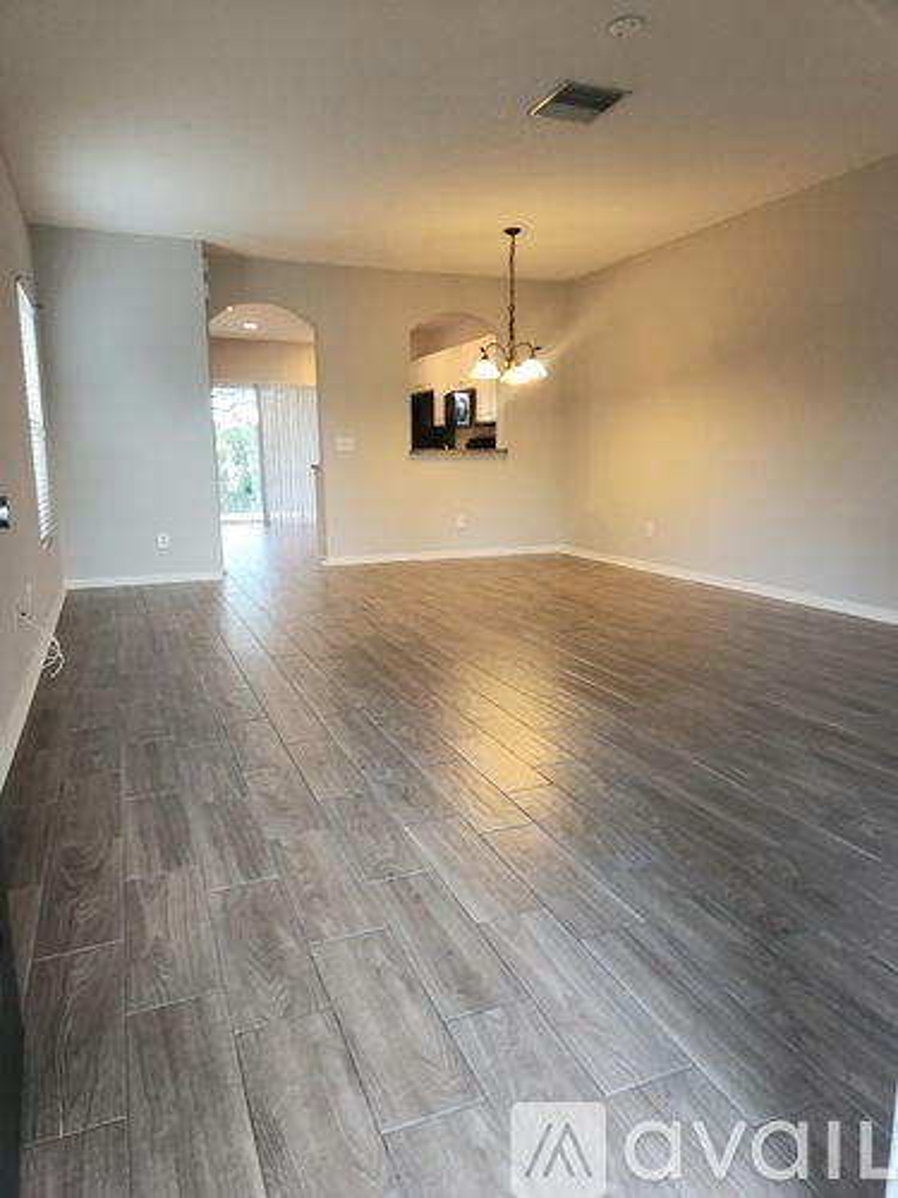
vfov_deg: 73.9
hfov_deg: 58.9
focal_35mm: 23
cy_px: 599
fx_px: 796
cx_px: 449
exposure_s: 1/30
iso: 100
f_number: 1.8
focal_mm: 5.4
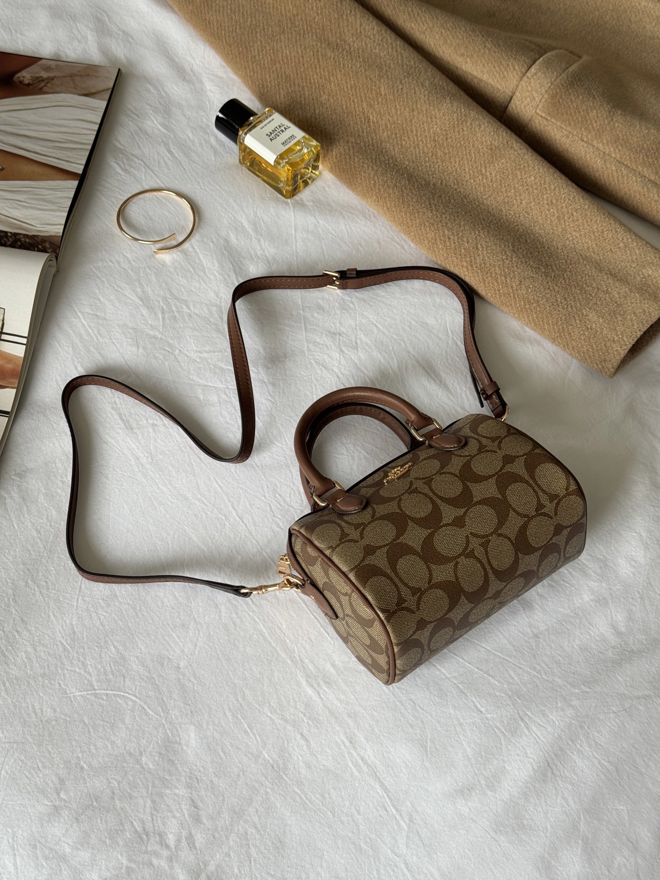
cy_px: 440
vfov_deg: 39.7
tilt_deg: -59.8
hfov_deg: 30.3
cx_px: 330
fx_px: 1220
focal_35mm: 48
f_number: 1.78
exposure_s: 1/157
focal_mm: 6.76
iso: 80
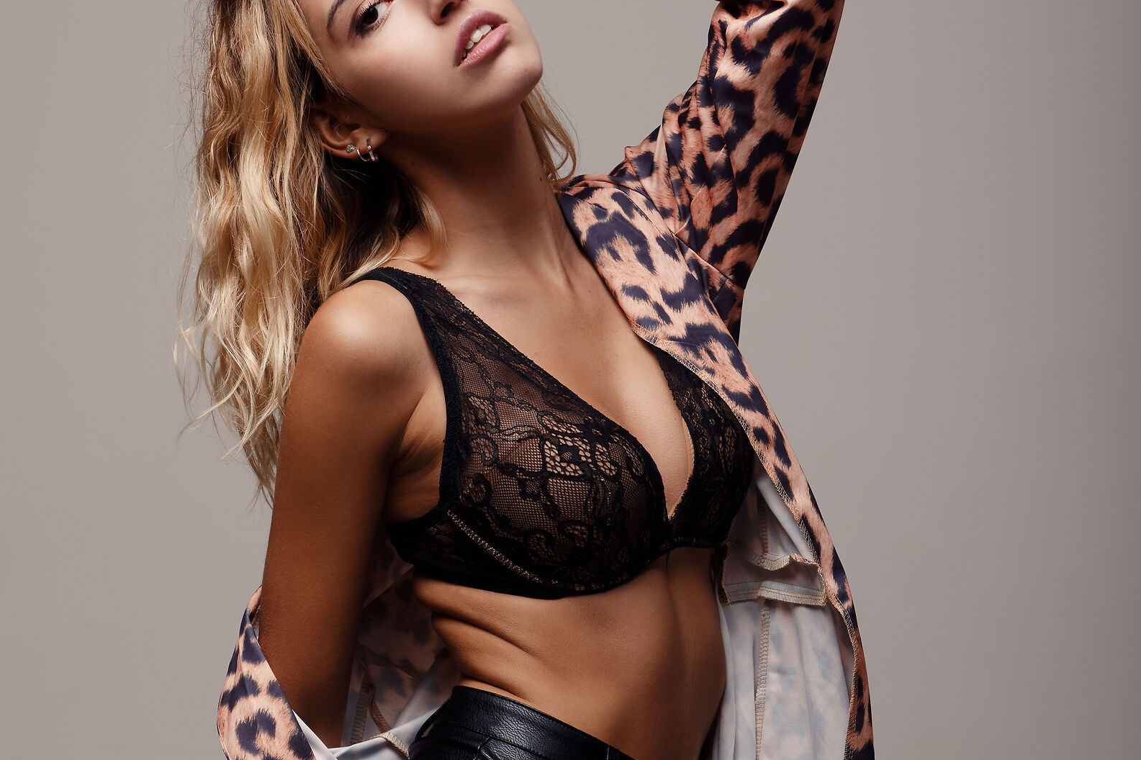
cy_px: 531
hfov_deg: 20.4
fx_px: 3169
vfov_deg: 13.7
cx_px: 570
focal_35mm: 100
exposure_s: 1/160
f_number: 9
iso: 100
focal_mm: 66
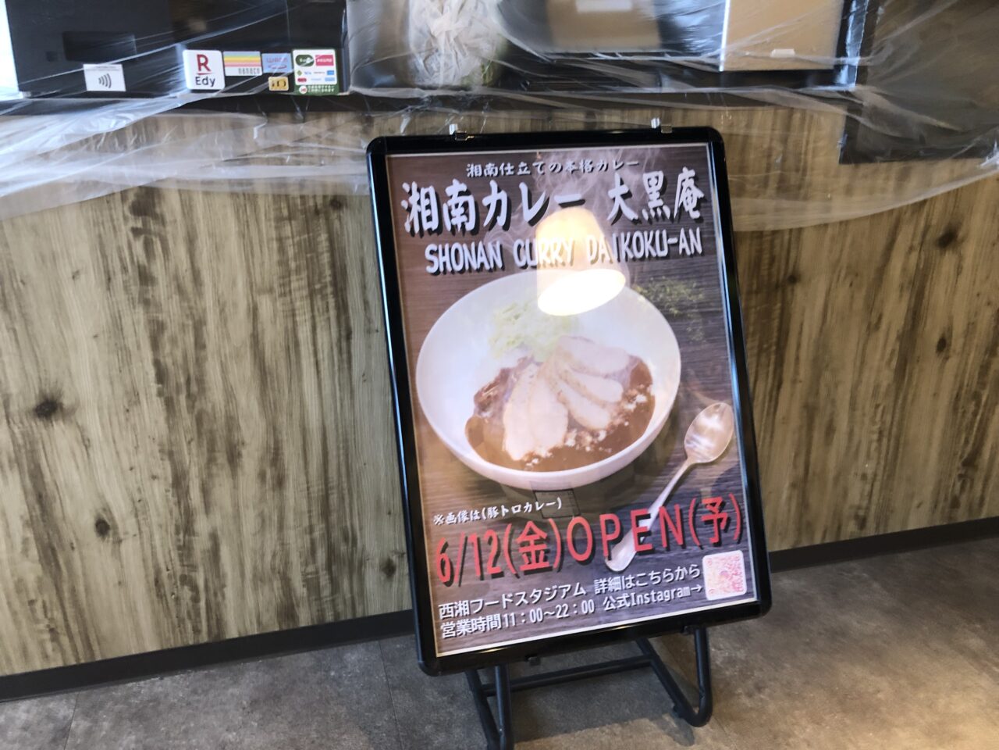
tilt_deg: -22.2
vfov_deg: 49.7
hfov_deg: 63.4
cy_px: 375
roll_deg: -0.1
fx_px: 808
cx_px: 500
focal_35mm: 28
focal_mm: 4
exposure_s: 1/17
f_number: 1.8
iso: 80
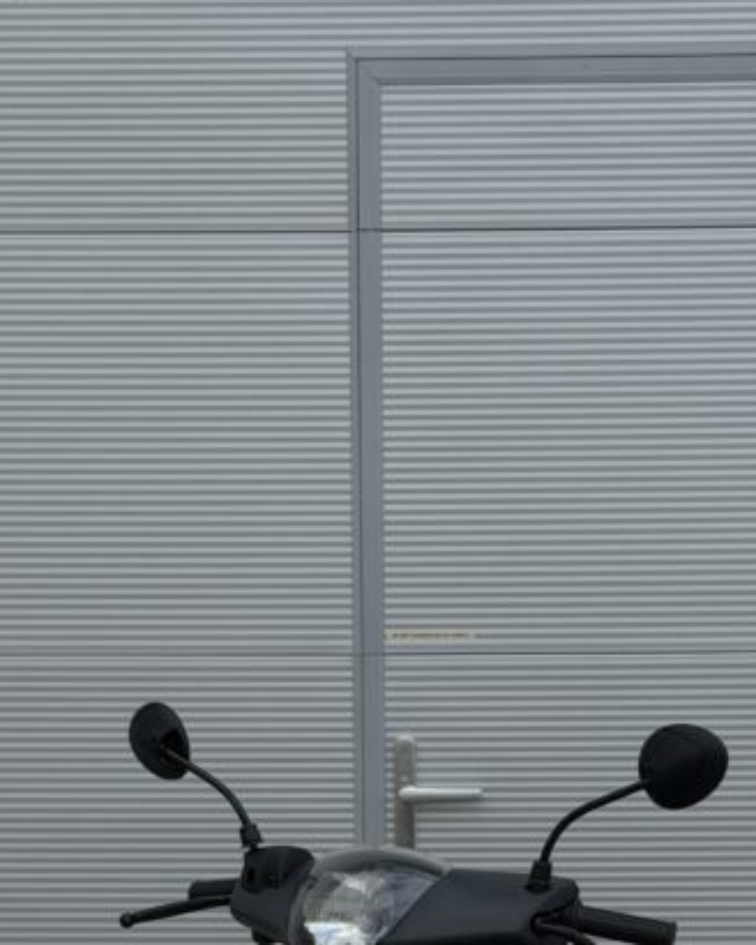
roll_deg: +0.7
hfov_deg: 13.2
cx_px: 417
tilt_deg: -11.2
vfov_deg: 15.8
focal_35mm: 117
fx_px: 3272
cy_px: 1129
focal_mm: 6.76
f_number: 1.78
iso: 64
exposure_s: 1/2577
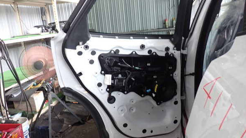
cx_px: 123
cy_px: 65
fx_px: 215
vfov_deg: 35.6
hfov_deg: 59.5
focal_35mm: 33
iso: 200
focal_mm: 5.4
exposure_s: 1/30
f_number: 2.3
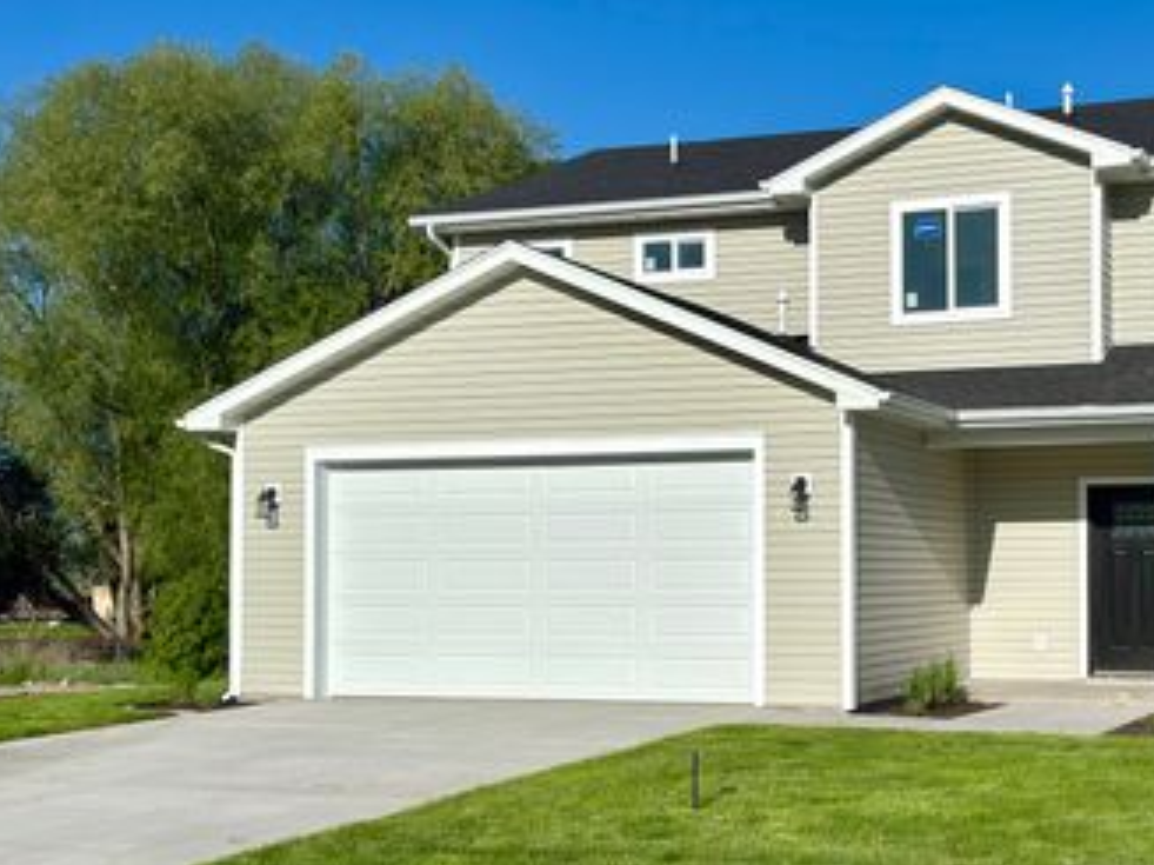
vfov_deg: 28.0
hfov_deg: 36.0
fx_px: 1733
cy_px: 517
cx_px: 868
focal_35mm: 52
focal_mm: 6.76
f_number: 1.78
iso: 100
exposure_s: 1/15385
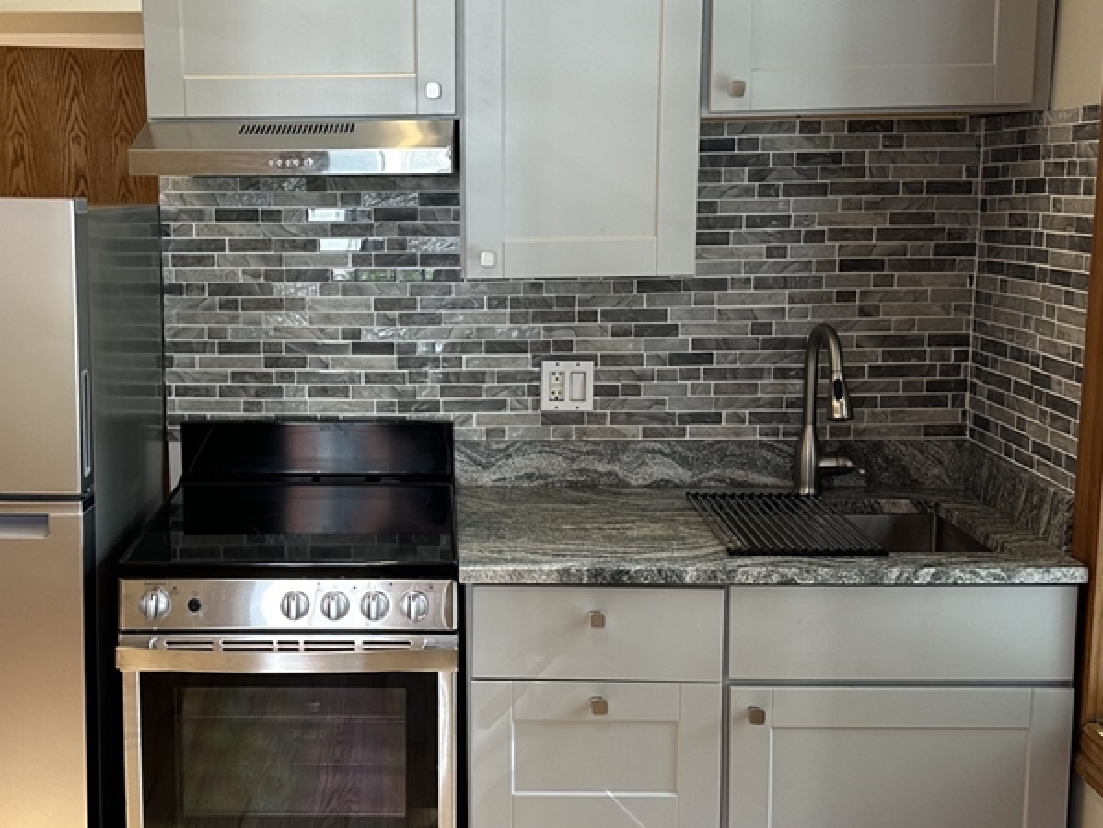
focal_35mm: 41
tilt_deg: -7.8
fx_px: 1307
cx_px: 405
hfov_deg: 45.3
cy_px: 366
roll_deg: +0.0
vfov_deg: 35.1
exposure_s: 1/60
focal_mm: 6.86
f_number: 1.78
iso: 125
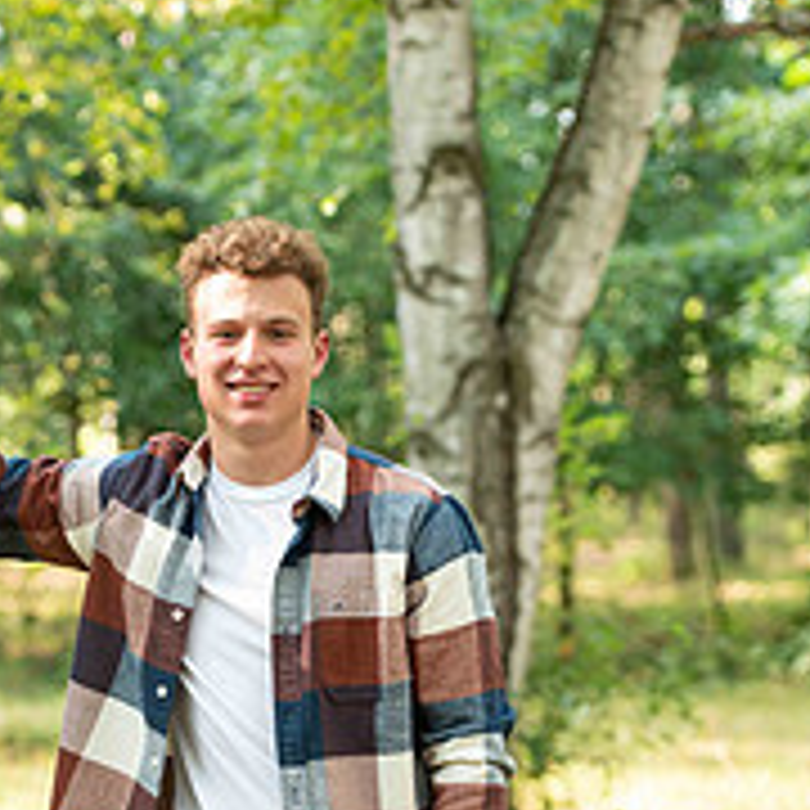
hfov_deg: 10.0
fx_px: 4606
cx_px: 256
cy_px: 729
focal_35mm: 174
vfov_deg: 10.0
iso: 400
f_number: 3.2
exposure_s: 1/200
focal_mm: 82
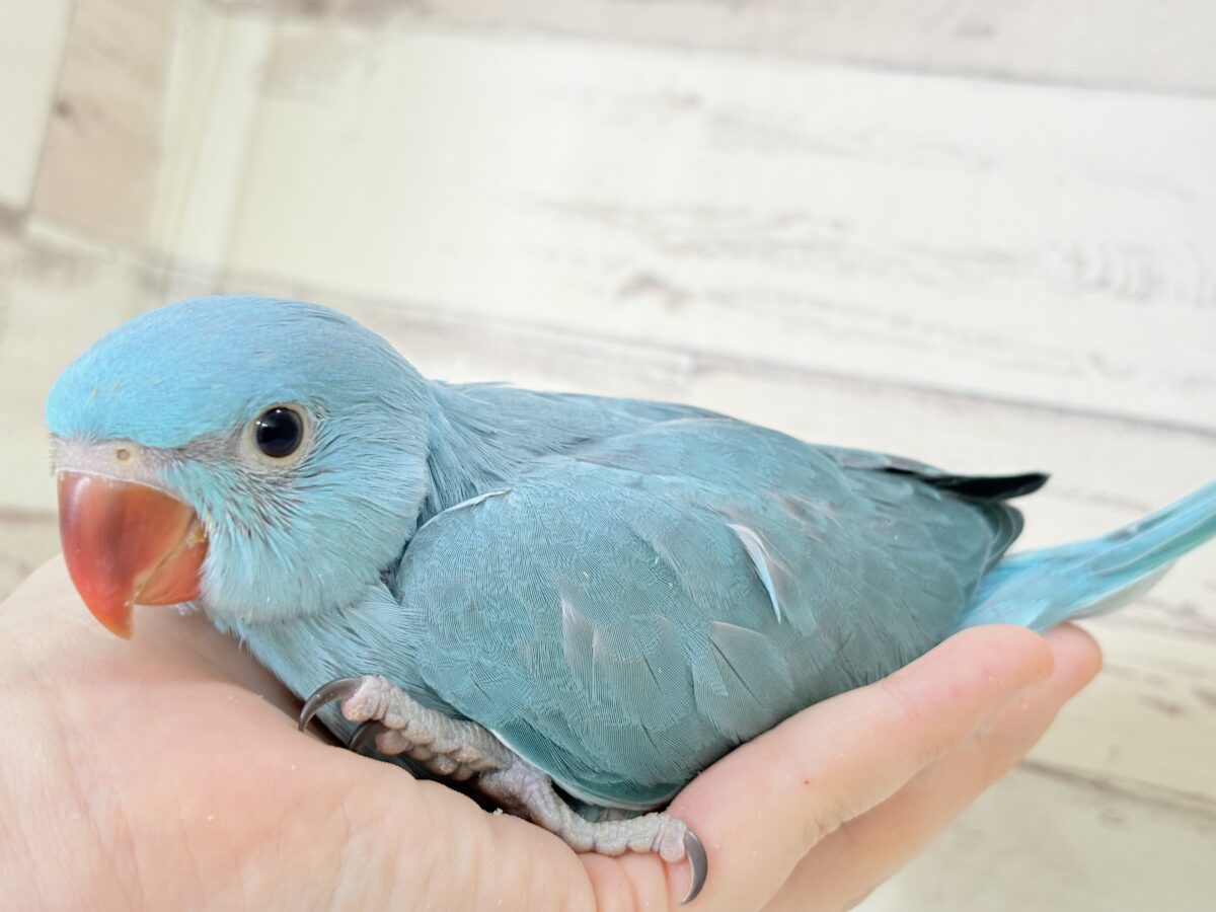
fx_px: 1827
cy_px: 456
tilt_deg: -1.3
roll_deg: -10.8
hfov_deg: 36.8
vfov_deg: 28.0
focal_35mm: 52
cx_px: 608
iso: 50
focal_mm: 5.96
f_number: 1.6
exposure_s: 1/50
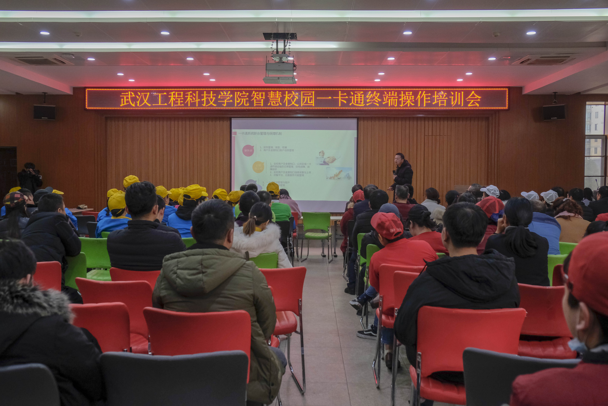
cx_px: 304
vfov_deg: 36.9
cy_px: 203
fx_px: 608
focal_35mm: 36
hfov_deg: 53.1
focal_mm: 24.3
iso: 1600
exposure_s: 1/80
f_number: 5
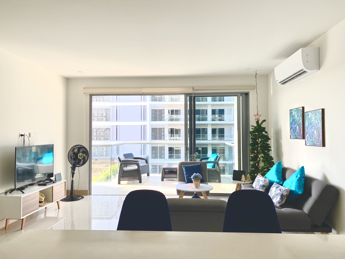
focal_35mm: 26
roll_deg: +0.1
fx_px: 259
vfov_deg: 53.1
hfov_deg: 67.3
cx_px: 172
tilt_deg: +3.8
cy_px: 130
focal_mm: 4.25
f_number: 1.8
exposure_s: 1/264
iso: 32
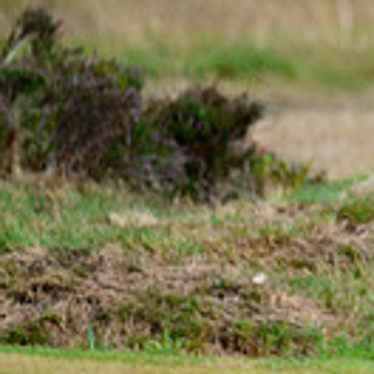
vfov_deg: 1.6
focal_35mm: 1081
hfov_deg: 1.6
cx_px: 774
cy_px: 13
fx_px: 13214
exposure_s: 1/2500
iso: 500
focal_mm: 290
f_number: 5.6
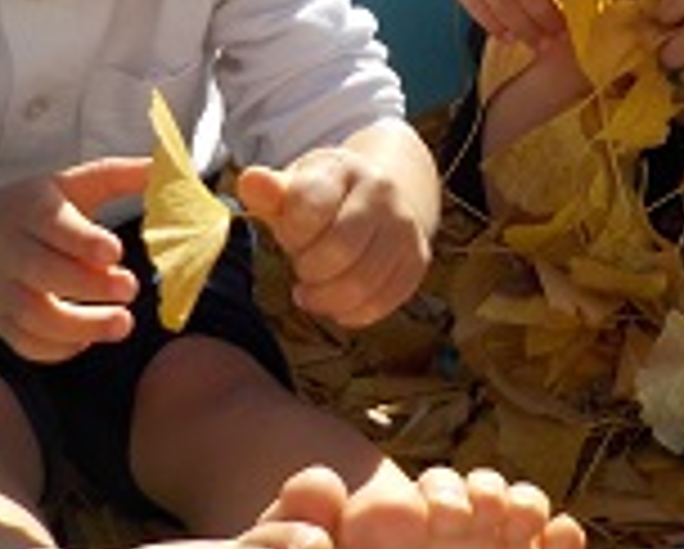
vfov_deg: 19.8
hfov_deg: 24.7
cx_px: 324
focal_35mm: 77
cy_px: 158
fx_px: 1561
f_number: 3.3
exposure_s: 1/1000
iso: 125
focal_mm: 4.1
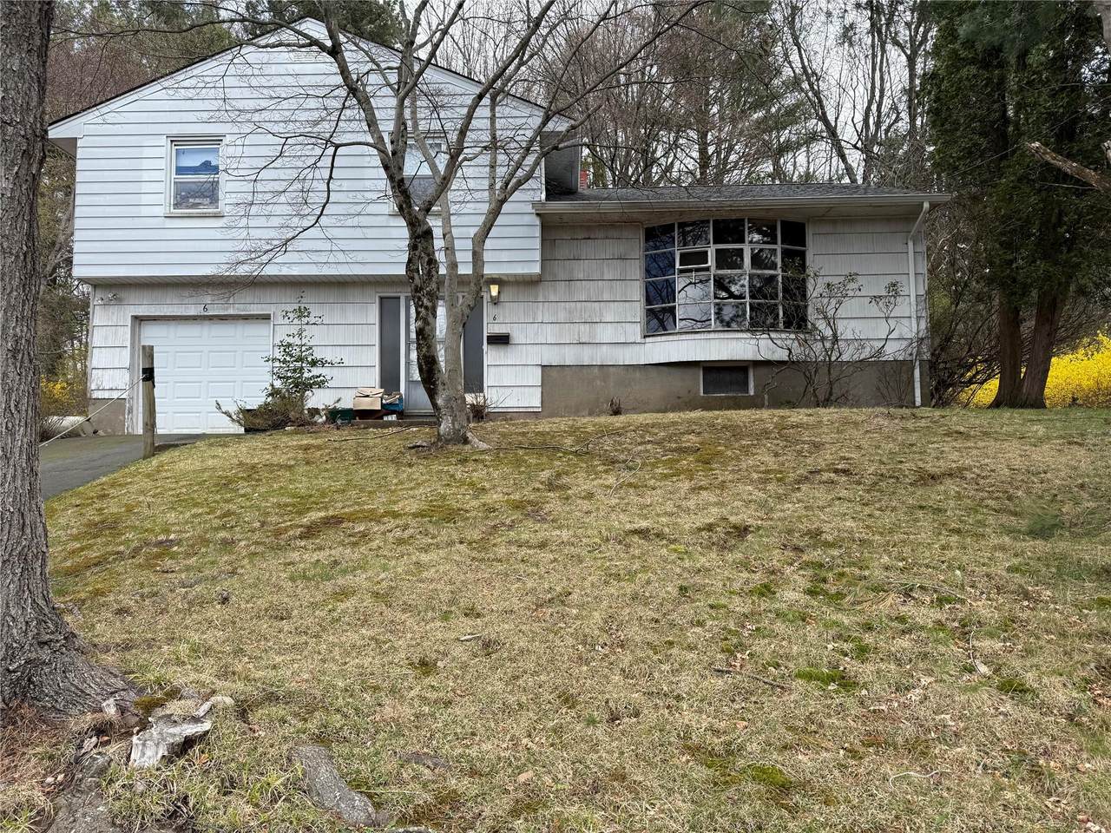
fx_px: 770
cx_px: 556
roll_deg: +0.6
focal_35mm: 24
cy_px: 416
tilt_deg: +4.4
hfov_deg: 71.6
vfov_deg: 56.8
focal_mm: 6.76
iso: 80
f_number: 1.78
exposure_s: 1/1314
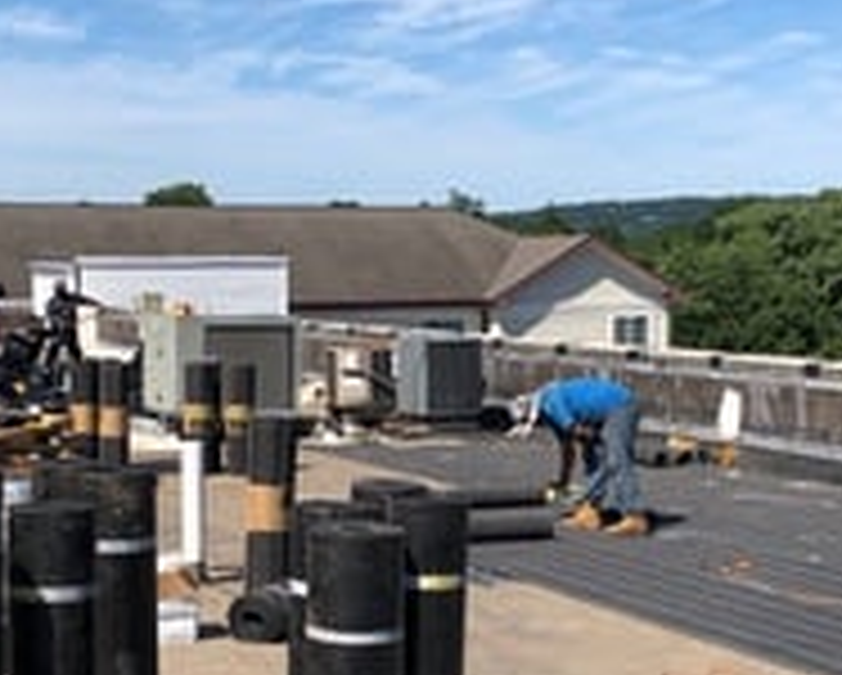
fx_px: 1746
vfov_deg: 21.8
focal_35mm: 70
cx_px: 302
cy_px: 441
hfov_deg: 27.0
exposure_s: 1/2183
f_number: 1.8
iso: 20
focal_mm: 4
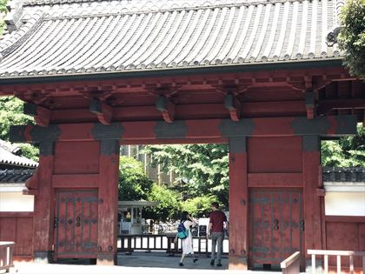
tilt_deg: +6.9
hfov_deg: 33.8
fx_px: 601
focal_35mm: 57
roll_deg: -0.7
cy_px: 137
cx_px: 182
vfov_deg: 25.7
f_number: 2.8
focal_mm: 6.6
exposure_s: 1/120
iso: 32
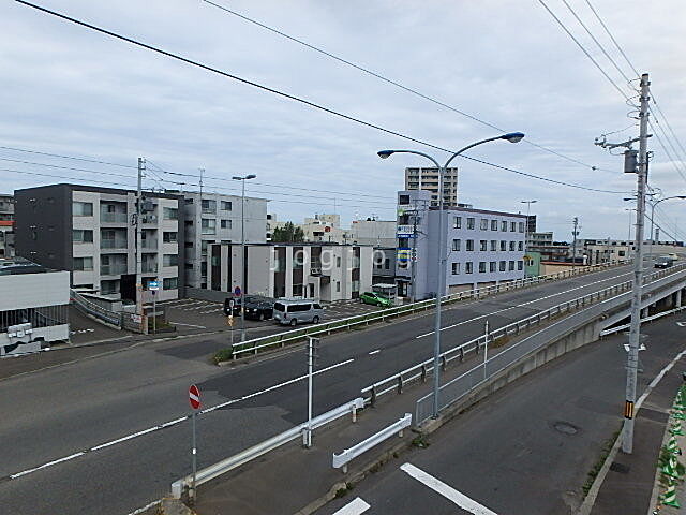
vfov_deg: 63.4
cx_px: 343
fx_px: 416
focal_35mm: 21
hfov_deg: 79.0
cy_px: 258
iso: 125
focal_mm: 3.7
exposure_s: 1/640
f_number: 6
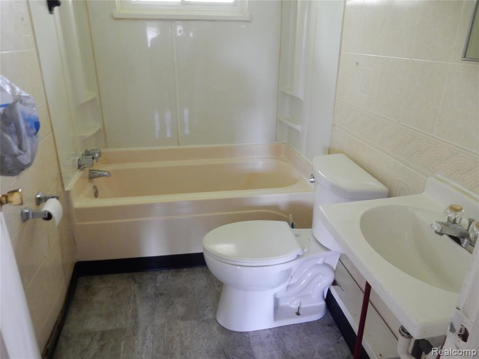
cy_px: 180
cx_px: 240
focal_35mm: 25
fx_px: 346
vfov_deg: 54.9
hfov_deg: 69.4
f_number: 3.7
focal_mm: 4.5
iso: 400
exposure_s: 1/10
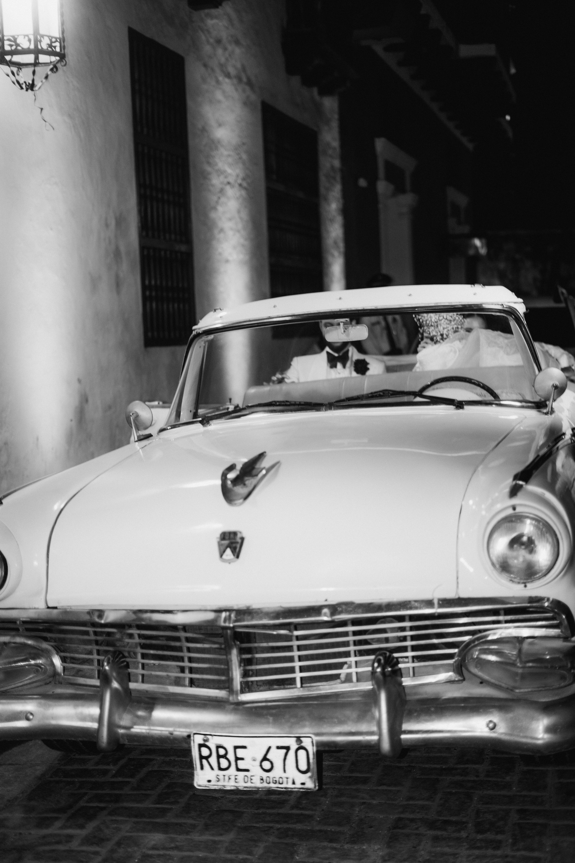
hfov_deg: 27.0
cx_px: 288
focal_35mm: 50
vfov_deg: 39.6
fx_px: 1198
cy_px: 432
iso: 400
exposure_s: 1/200
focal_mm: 50
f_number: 1.8
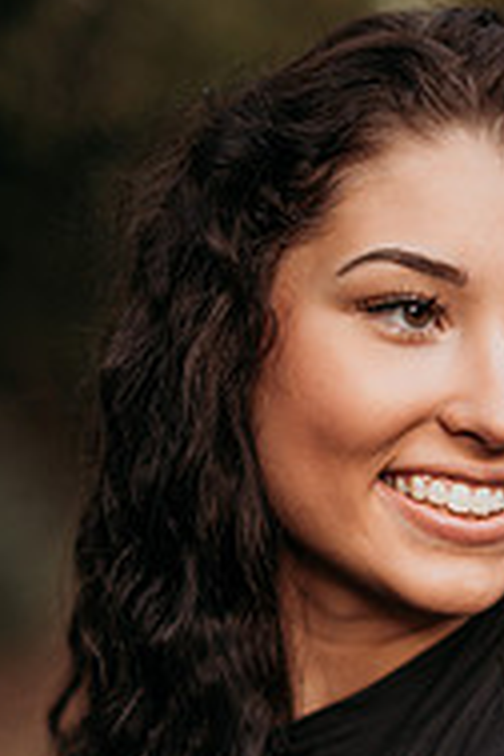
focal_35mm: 119
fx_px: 2499
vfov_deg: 16.8
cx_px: 456
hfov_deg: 11.4
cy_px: 756
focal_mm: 50
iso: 125
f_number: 1.4
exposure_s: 1/160
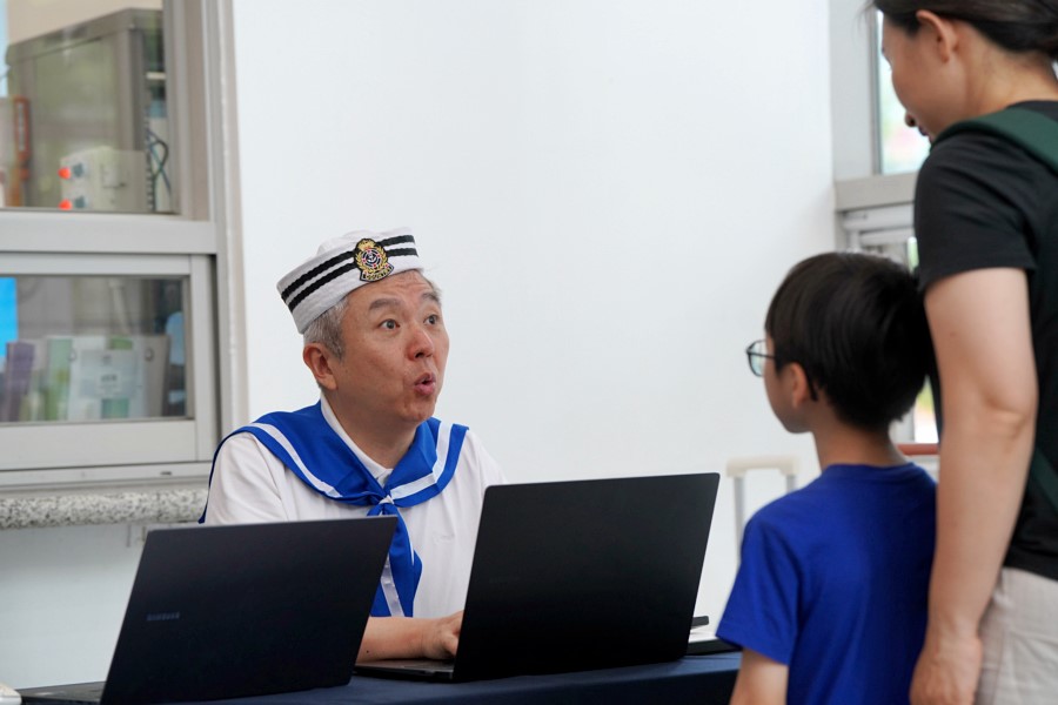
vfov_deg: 14.0
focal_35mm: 98
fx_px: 2880
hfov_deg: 20.8
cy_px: 352
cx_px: 529
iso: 640
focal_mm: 98
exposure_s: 1/160
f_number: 4
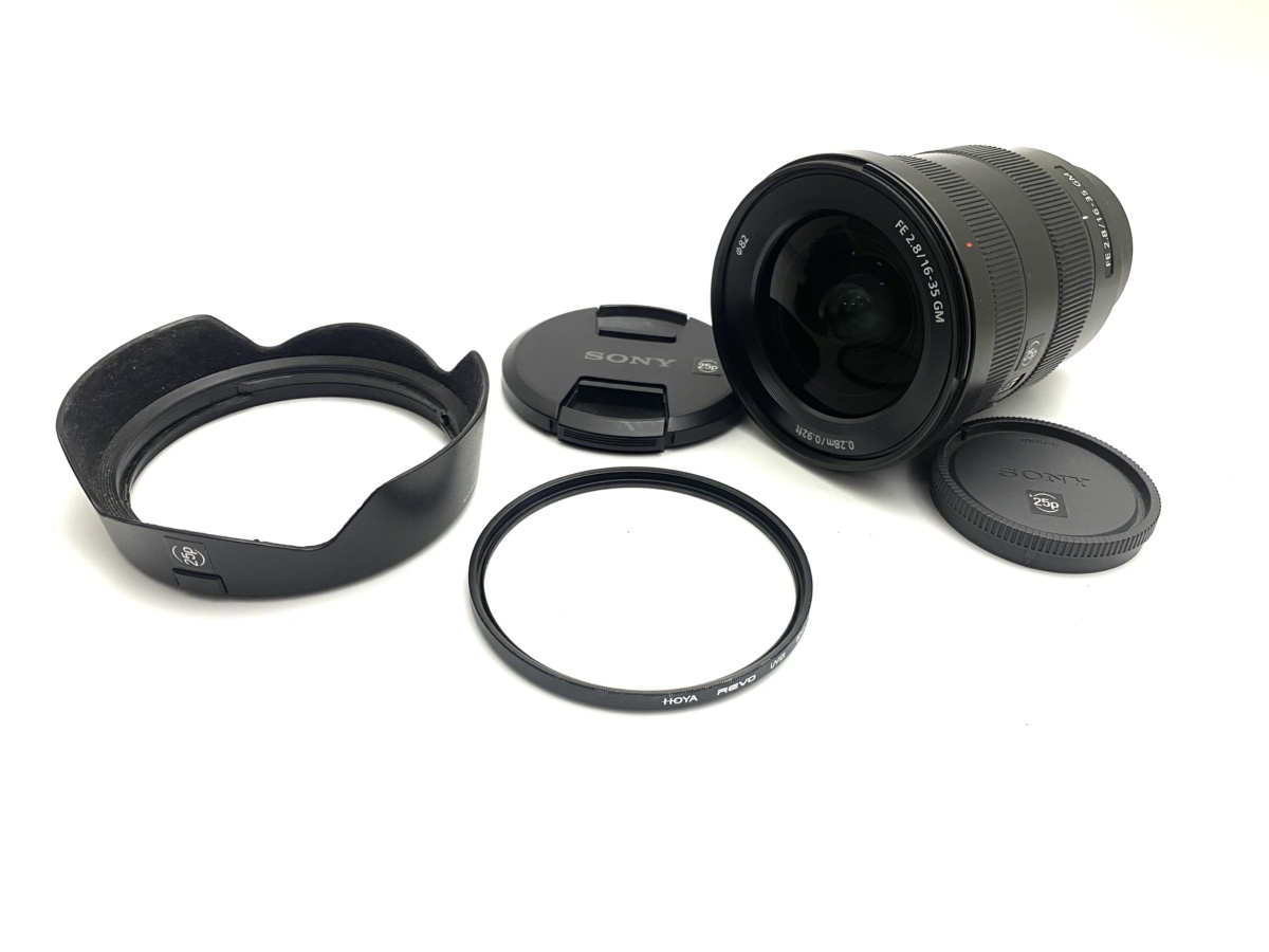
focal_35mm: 26
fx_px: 953
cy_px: 476
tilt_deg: -36.2
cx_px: 634
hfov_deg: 67.3
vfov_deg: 53.1
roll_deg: -1.9
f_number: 1.8
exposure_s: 1/50
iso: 64
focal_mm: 4.25
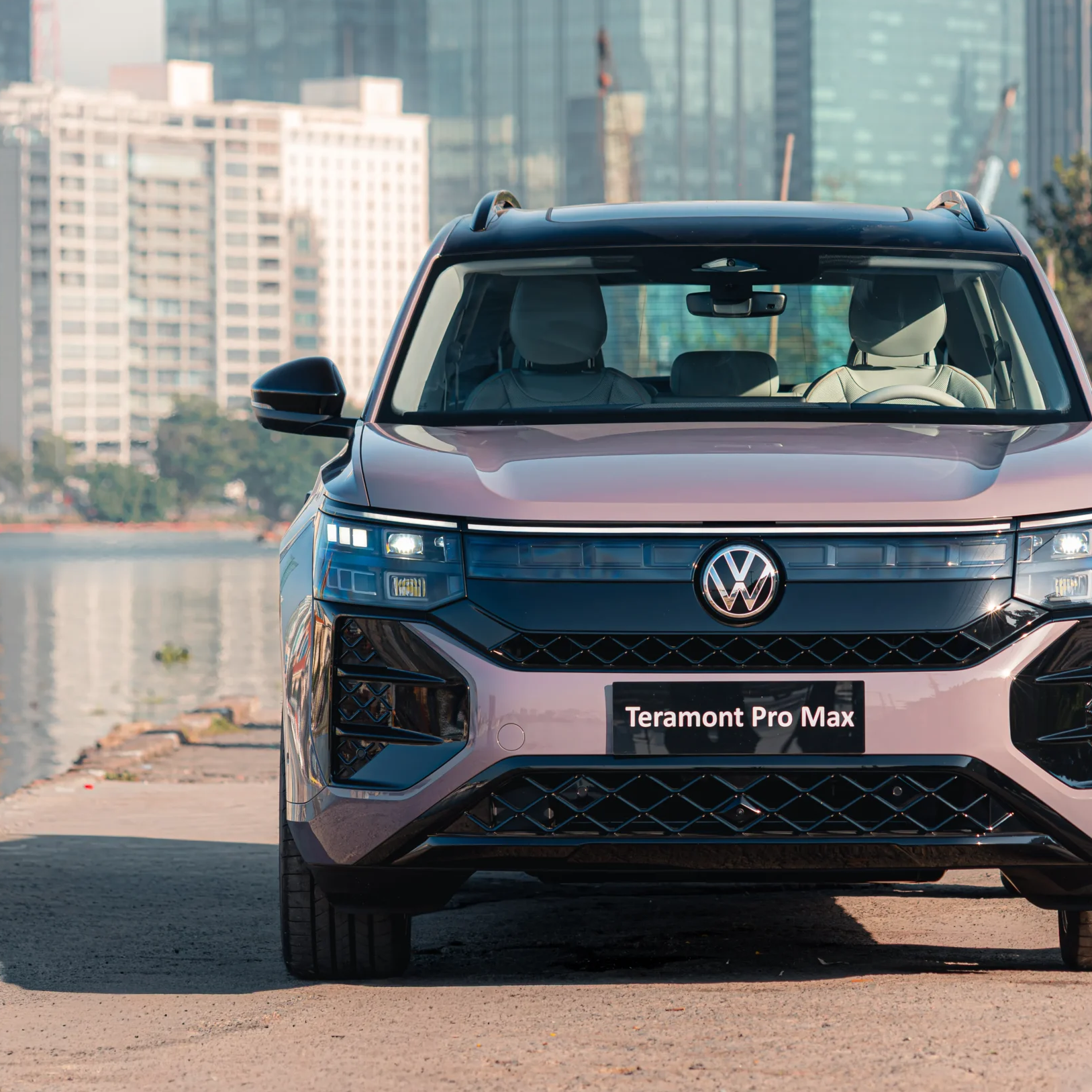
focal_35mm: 194
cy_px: 559
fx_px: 6924
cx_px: 723
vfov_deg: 9.0
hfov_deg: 9.0
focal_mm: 145
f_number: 7.1
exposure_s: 1/400
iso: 400
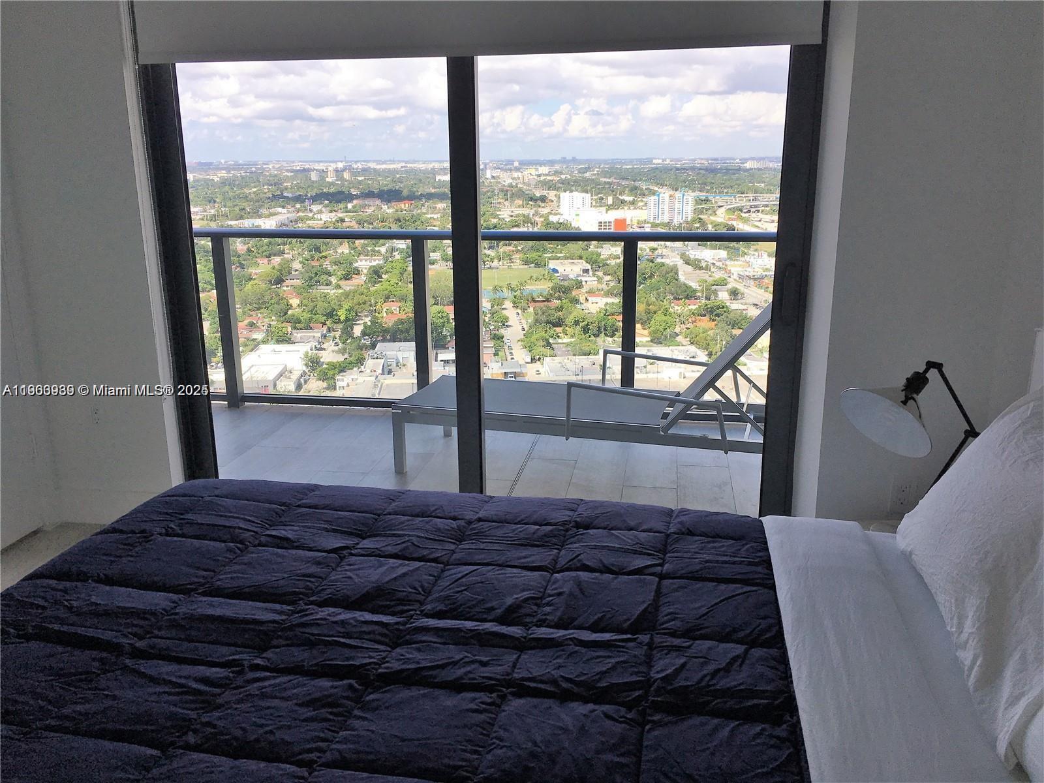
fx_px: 875
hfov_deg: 61.7
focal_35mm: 29
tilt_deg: -15.2
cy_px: 392
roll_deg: +1.5
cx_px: 522
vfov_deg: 48.2
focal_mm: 4.15
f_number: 2.2
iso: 25
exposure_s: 1/394
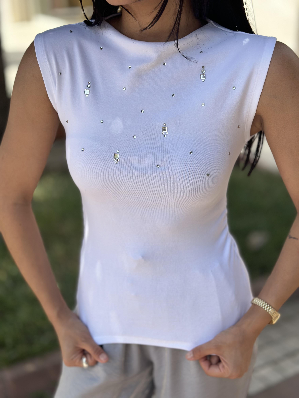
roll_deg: +1.5
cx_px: 150
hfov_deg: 30.3
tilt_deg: -25.4
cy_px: 199
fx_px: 553
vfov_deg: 39.7
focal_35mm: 48
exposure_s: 1/3472
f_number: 1.78
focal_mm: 6.86
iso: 100
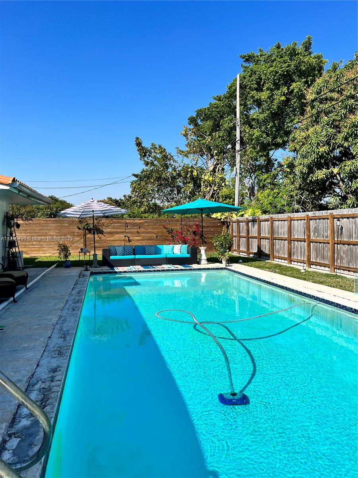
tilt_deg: -1.6
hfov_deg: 53.1
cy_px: 239
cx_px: 179
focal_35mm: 26
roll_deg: +0.9
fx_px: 359
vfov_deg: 67.3
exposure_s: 1/5319
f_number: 1.5
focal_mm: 5.7
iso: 50
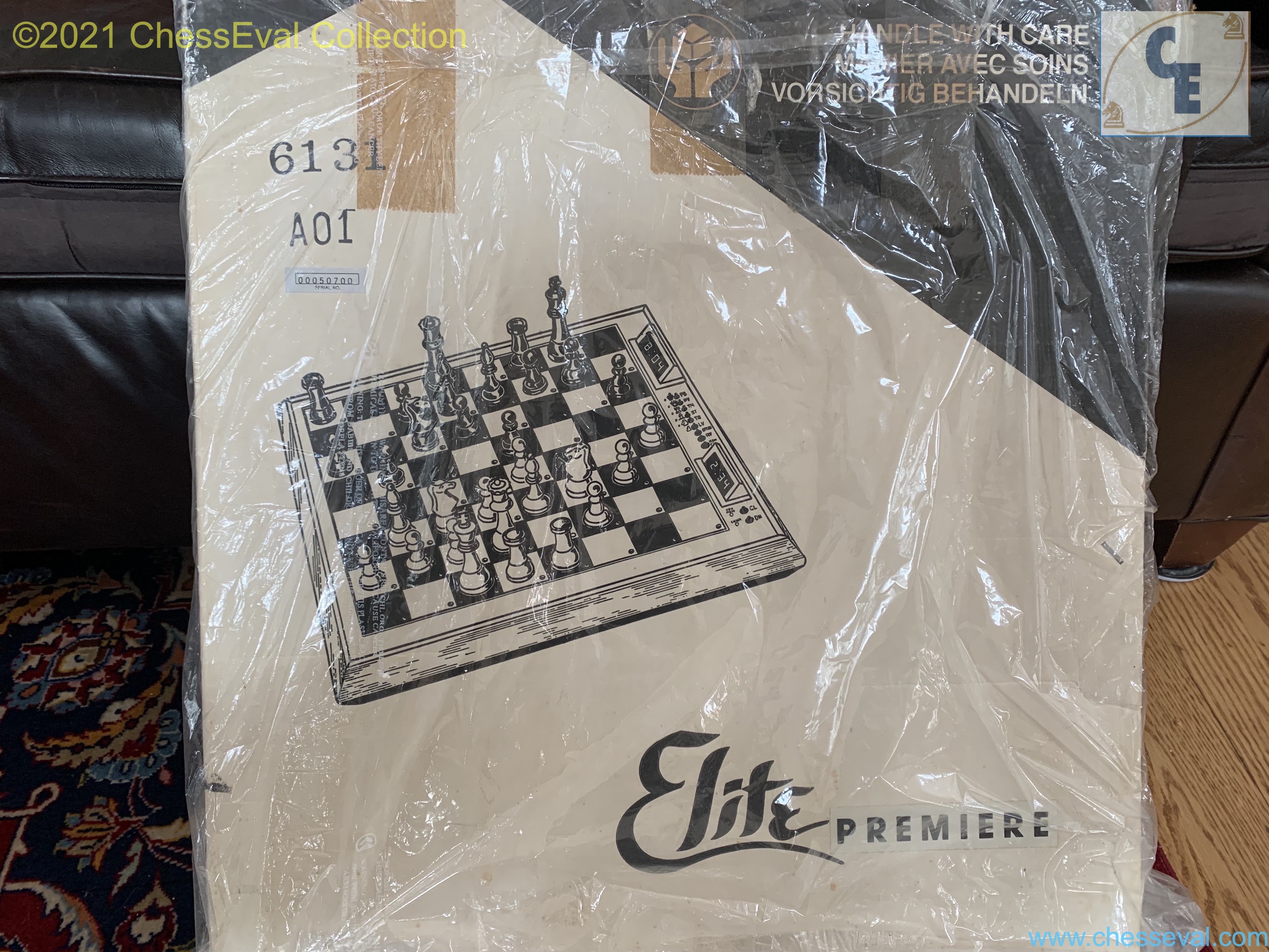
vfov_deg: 53.1
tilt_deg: -40.6
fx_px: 953
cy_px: 476
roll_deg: -2.3
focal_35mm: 26
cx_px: 634
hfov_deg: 67.3
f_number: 1.8
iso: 100
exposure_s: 1/86
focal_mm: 4.25
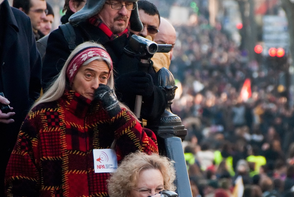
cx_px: 222
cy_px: 124
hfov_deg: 5.4
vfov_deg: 3.6
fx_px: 3115
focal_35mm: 381
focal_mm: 150
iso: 800
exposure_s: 1/250
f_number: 5.6
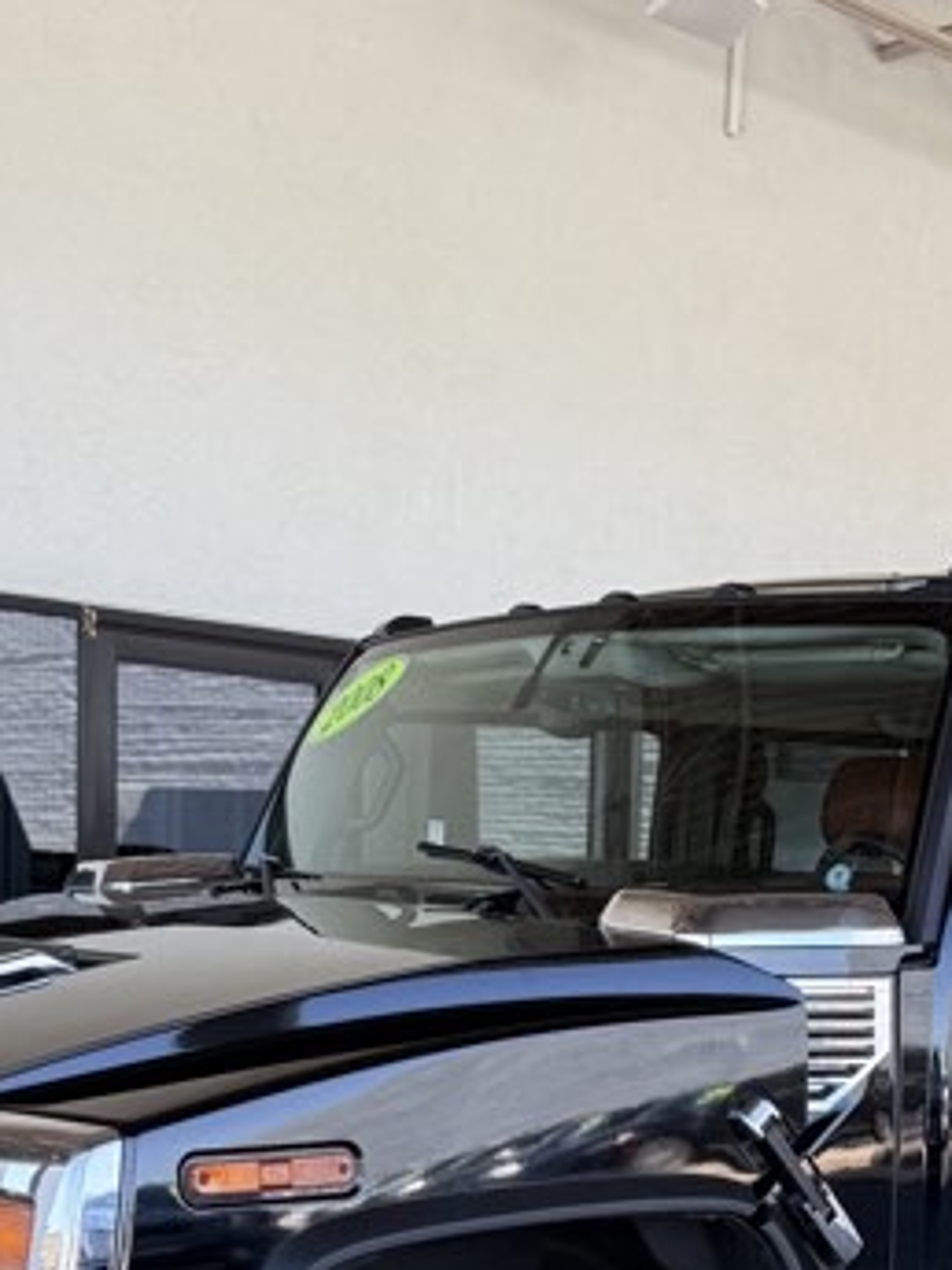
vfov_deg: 27.8
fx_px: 2457
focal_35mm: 67
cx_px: 786
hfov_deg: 21.6
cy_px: 1170
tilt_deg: -4.7
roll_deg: -2.9
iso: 100
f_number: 1.78
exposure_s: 1/356
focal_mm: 6.76
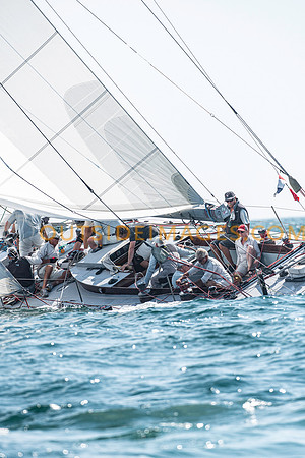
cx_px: 152
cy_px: 229
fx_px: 5718
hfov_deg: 3.1
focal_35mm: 450
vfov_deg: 4.6
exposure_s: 1/3200
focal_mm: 300
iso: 400
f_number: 5.6
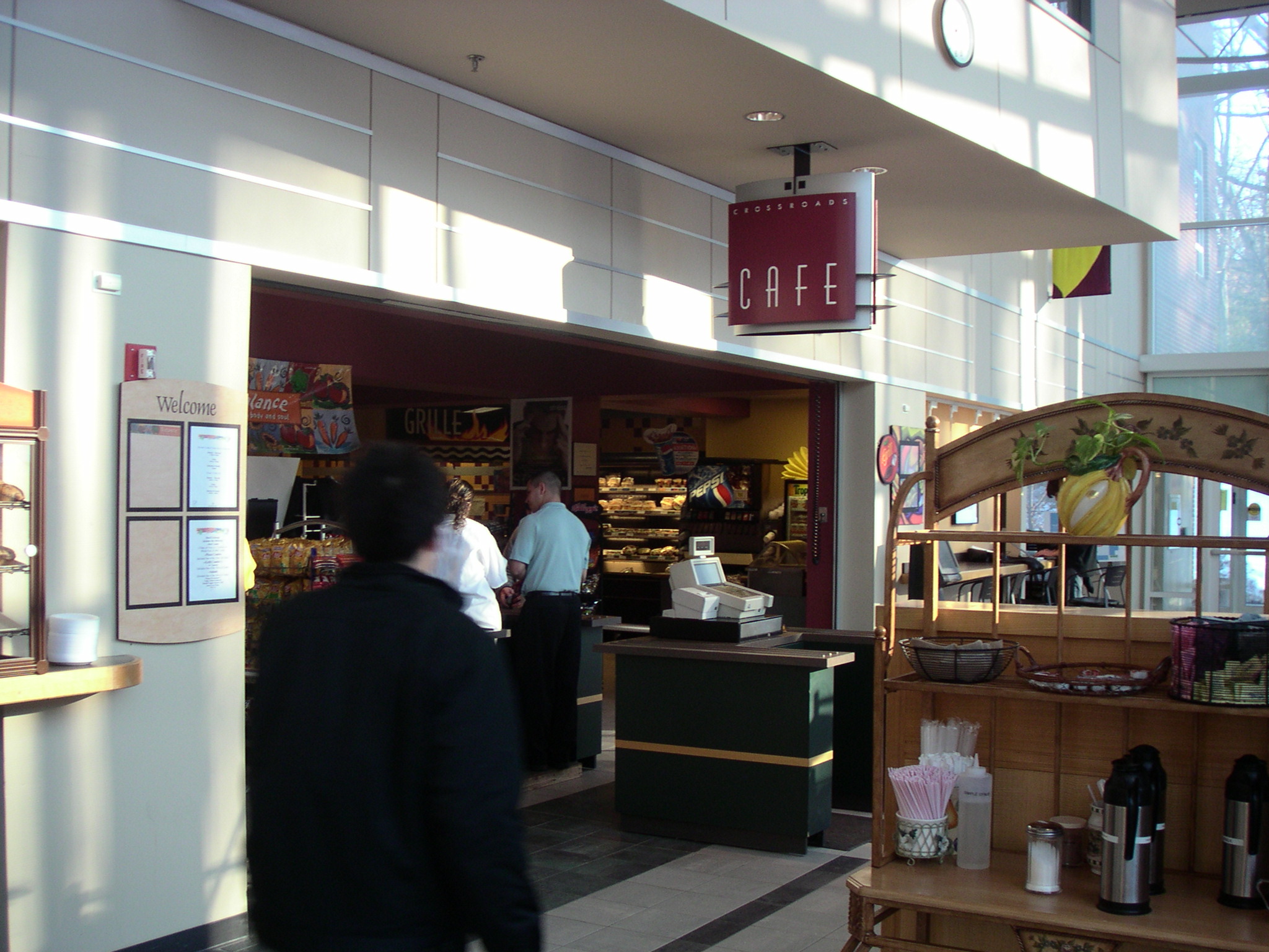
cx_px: 634
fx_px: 1393
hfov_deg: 49.0
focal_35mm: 38
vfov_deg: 37.7
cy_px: 476
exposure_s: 1/50
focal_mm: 6
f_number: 2.8
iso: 50
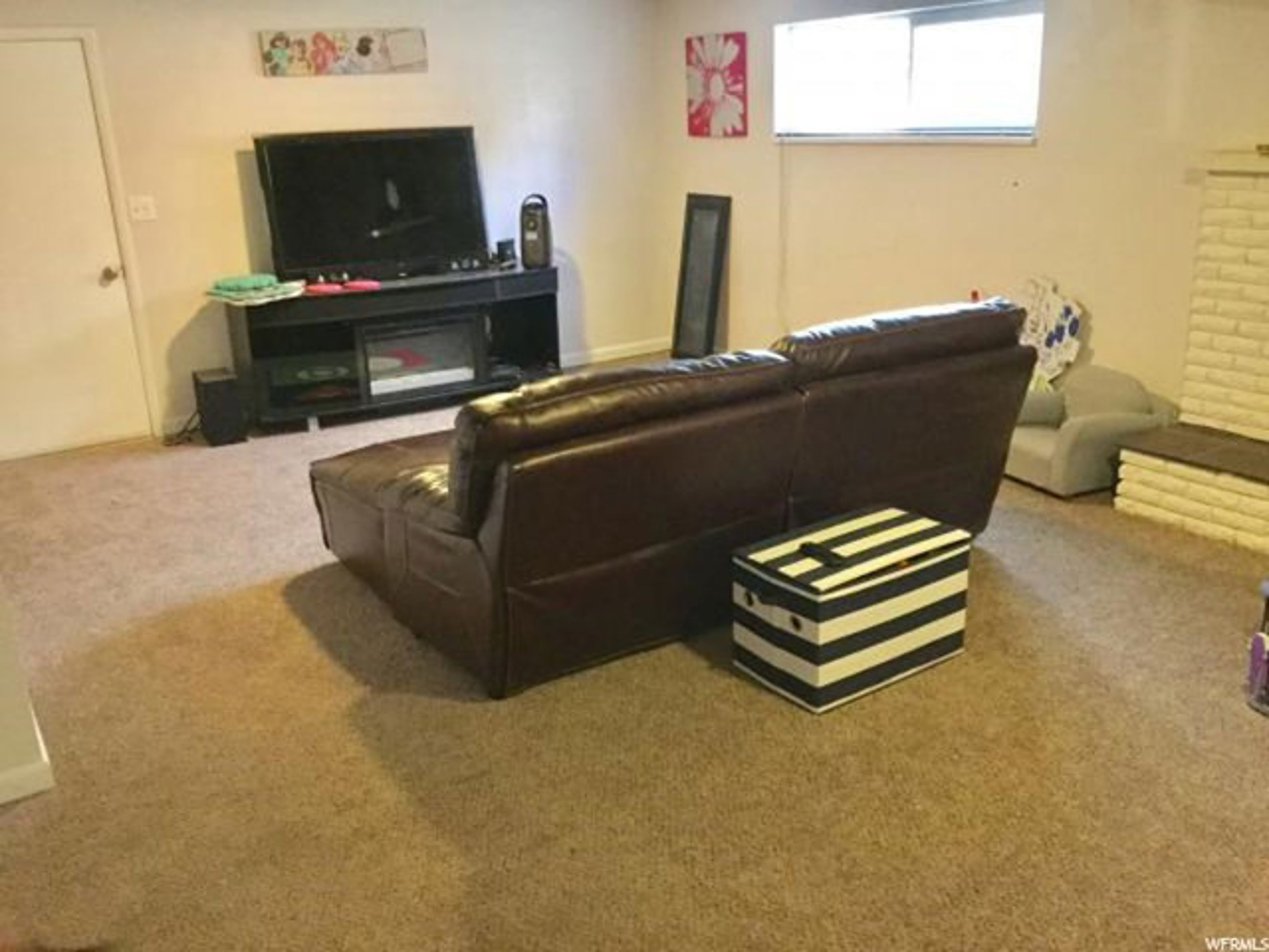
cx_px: 634
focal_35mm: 31
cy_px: 476
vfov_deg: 45.4
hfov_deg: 58.4
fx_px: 1136
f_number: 2.4
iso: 500
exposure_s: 1/15
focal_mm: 3.3
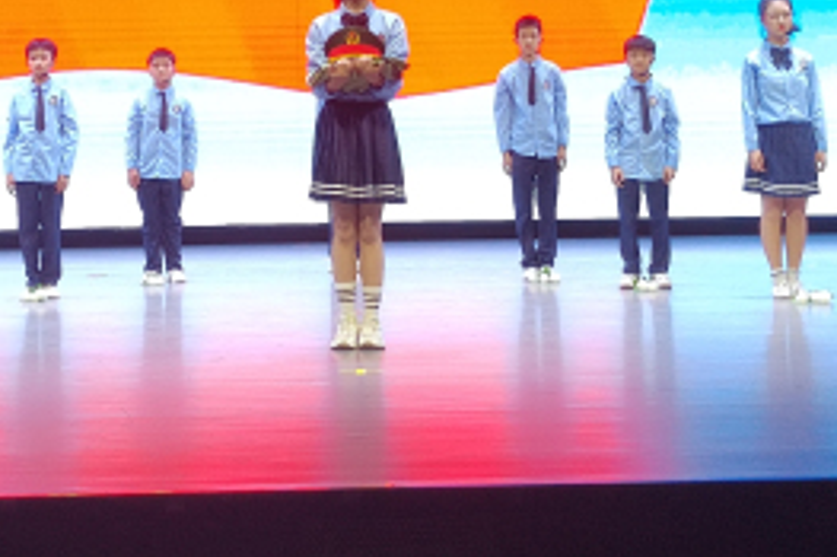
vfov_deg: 17.6
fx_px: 1766
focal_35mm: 76
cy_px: 48
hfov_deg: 26.6
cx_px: 334
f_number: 1.9
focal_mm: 5.52
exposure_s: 1/100
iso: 1438
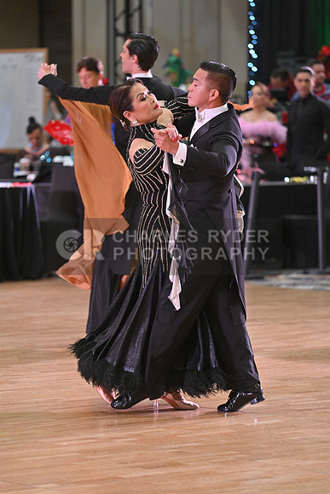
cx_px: 165
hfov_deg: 6.9
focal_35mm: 200
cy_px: 247
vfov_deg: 10.3
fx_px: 2748
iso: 3200
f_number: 4
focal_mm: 200
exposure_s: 1/400
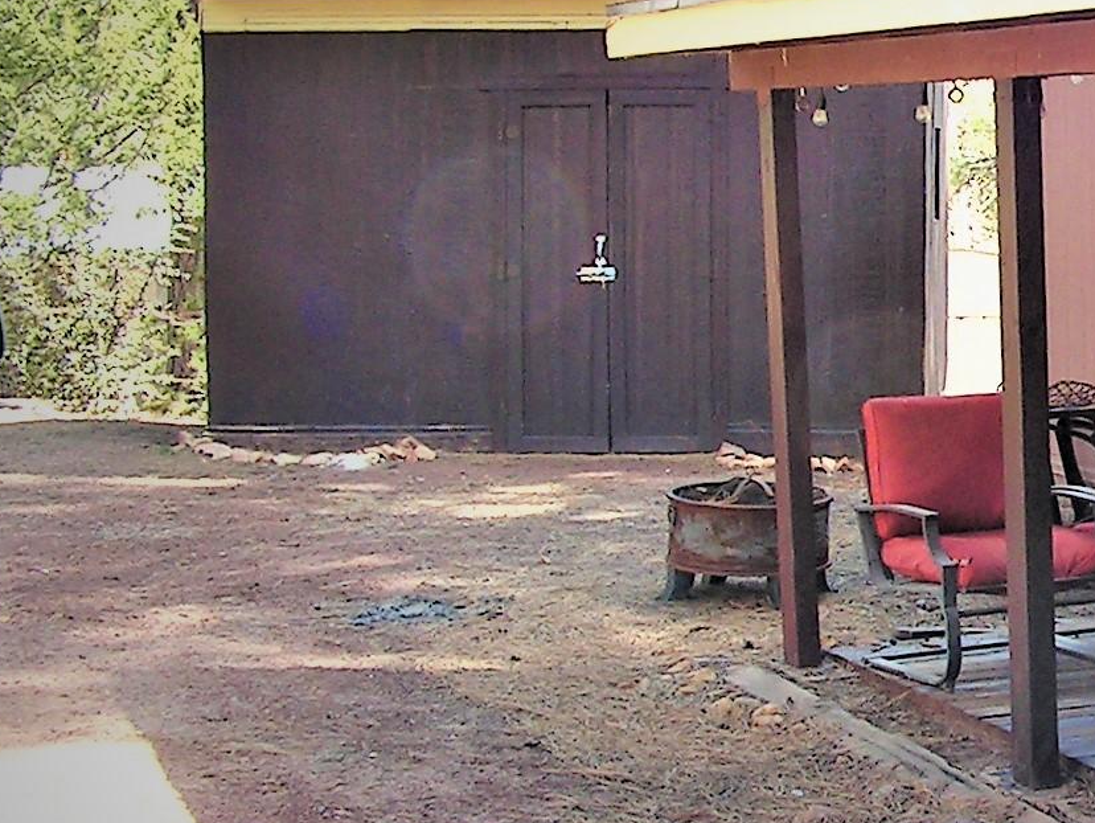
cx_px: 1258
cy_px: 419
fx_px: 2659
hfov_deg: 21.8
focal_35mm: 84
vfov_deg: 17.6
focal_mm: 6
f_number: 4.8
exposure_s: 1/60
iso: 64
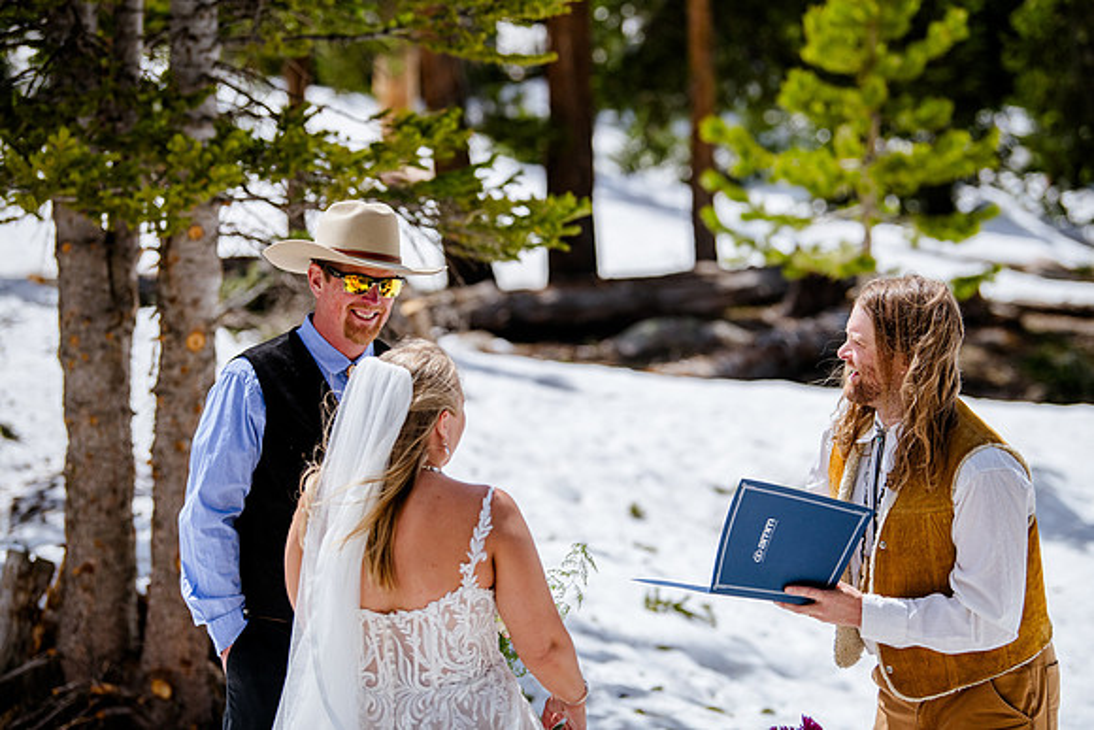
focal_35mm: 124
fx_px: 3779
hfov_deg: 16.5
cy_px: 352
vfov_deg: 11.0
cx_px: 541
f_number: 3.5
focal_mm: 120
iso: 160
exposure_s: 1/3200
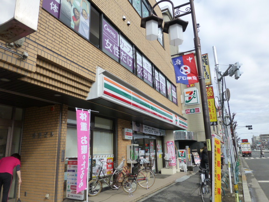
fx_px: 187
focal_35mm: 24
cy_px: 101
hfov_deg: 71.6
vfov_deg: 56.8
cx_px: 134
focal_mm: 4.3
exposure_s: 1/640
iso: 160
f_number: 4
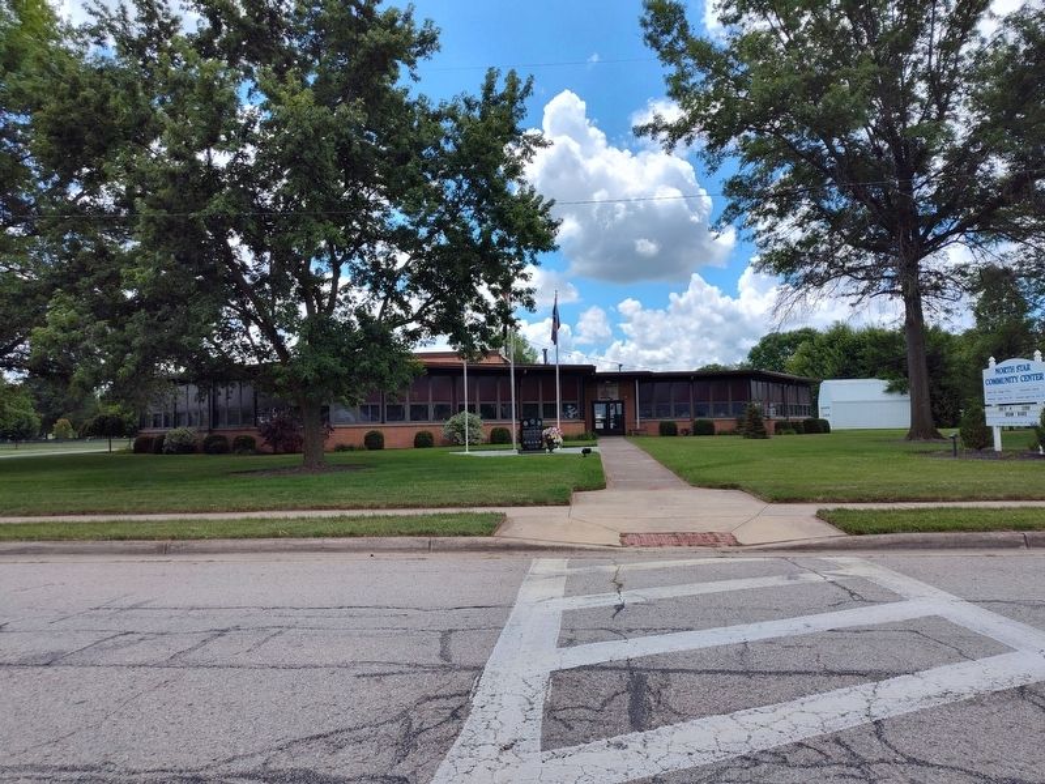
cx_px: 522
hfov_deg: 73.9
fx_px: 694
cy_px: 392
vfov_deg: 58.9
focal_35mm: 23
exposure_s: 1/1774
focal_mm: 5.56
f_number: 1.8
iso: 100
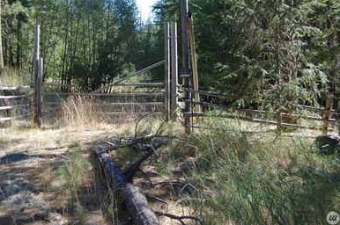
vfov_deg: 37.5
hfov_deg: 54.5
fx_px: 330
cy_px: 82
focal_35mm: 35
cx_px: 169
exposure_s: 1/500
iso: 250
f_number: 3.5
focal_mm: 18
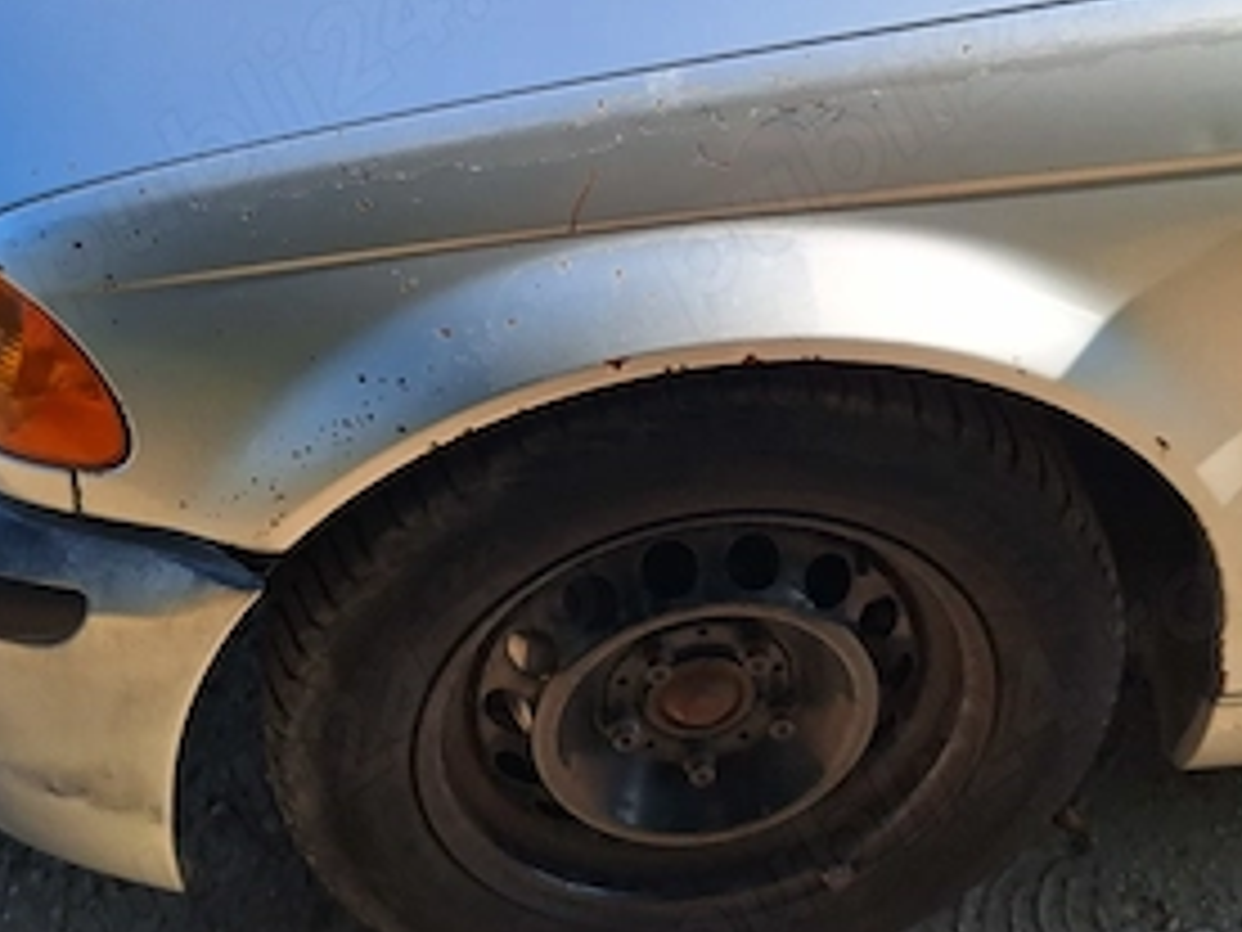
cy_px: 135
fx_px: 1794
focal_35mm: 50
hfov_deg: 38.2
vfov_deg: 28.2
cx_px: 626
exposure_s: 1/1330
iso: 40
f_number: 1.8
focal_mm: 5.54
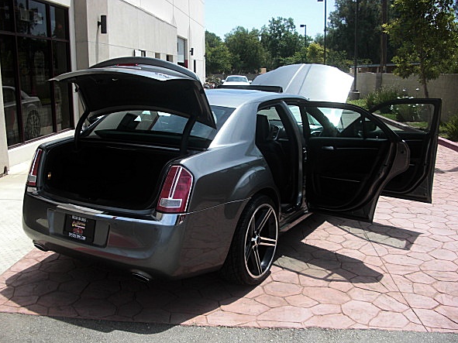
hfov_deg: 47.9
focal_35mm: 39
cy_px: 185
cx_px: 218
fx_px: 516
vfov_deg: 36.8
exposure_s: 1/640
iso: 50
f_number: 2.8
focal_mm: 6.3
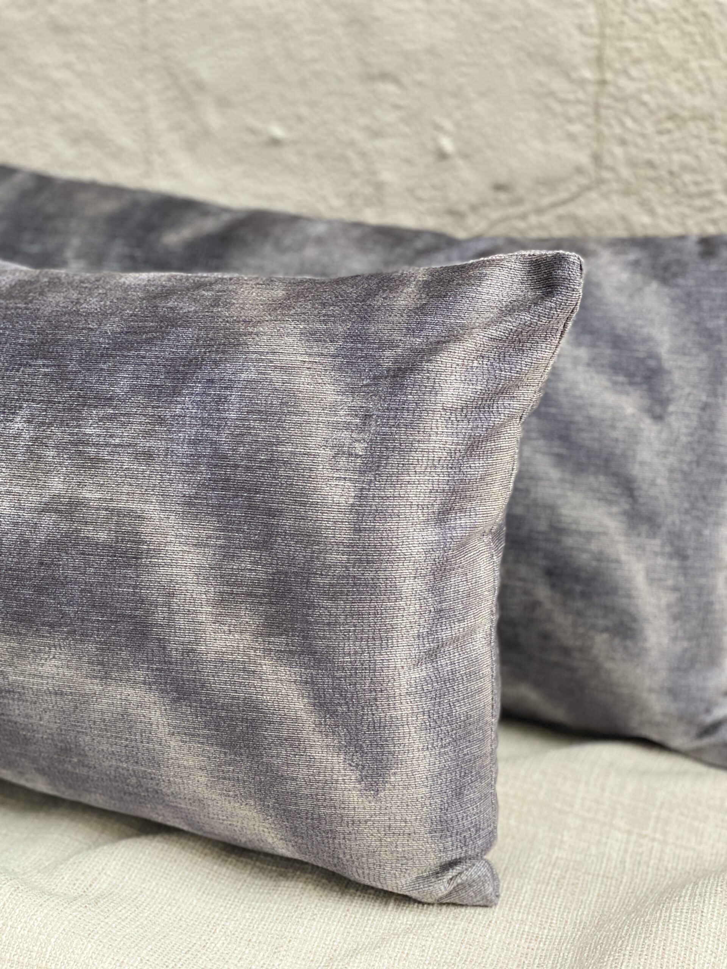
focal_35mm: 52
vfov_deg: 36.8
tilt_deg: -19.7
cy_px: 484
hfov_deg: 28.0
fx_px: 1456
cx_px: 364
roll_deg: -2.2
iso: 80
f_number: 2
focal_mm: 6
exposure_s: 1/122
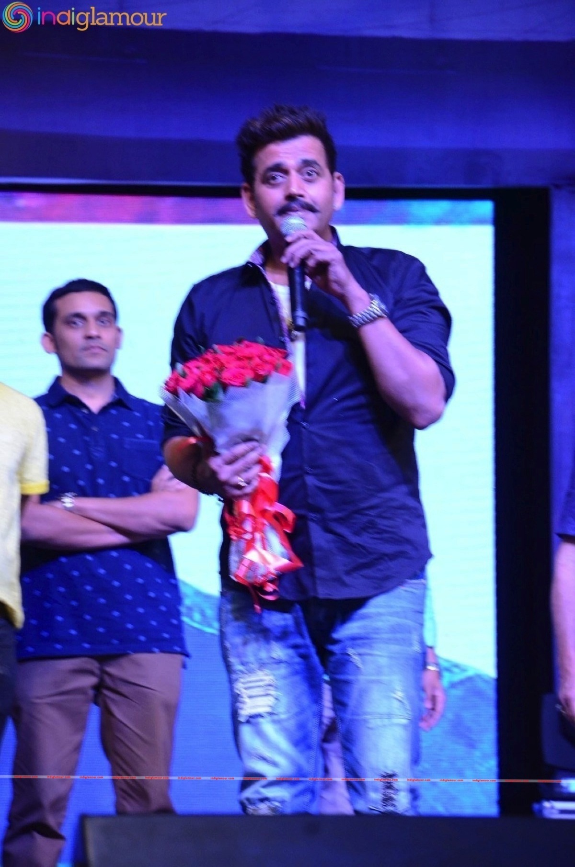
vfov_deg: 13.1
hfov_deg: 8.7
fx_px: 3789
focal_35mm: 158
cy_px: 434
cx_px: 288
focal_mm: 105
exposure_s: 1/125
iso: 2500
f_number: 5.6
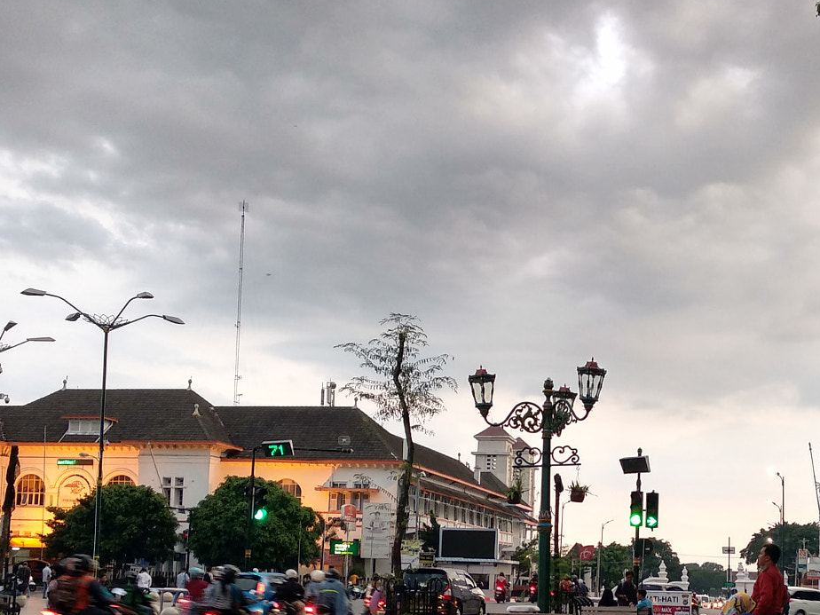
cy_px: 510
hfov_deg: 41.4
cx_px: 567
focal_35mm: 45
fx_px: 1066
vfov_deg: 31.2
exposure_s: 1/50
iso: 250
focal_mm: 3.81
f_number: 2.2
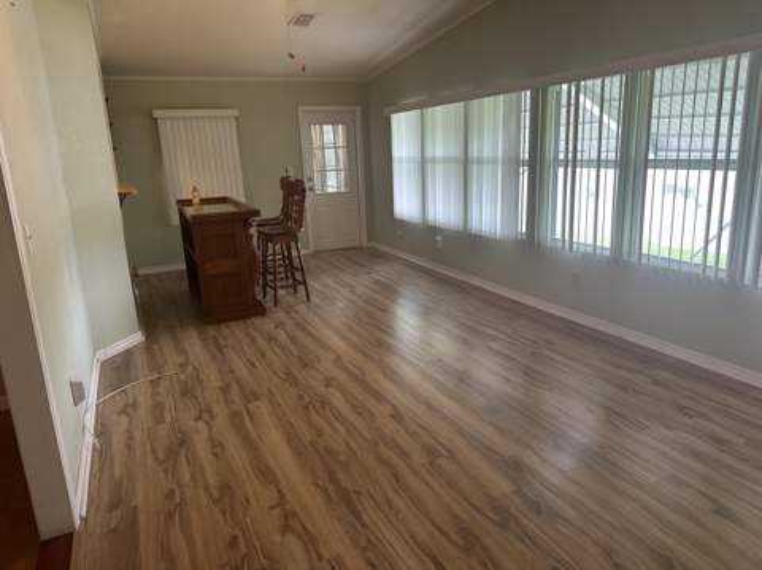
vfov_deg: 56.7
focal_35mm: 24
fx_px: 528
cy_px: 285
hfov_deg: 71.7
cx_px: 381
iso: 125
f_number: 1.78
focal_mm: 6.86
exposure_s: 1/60
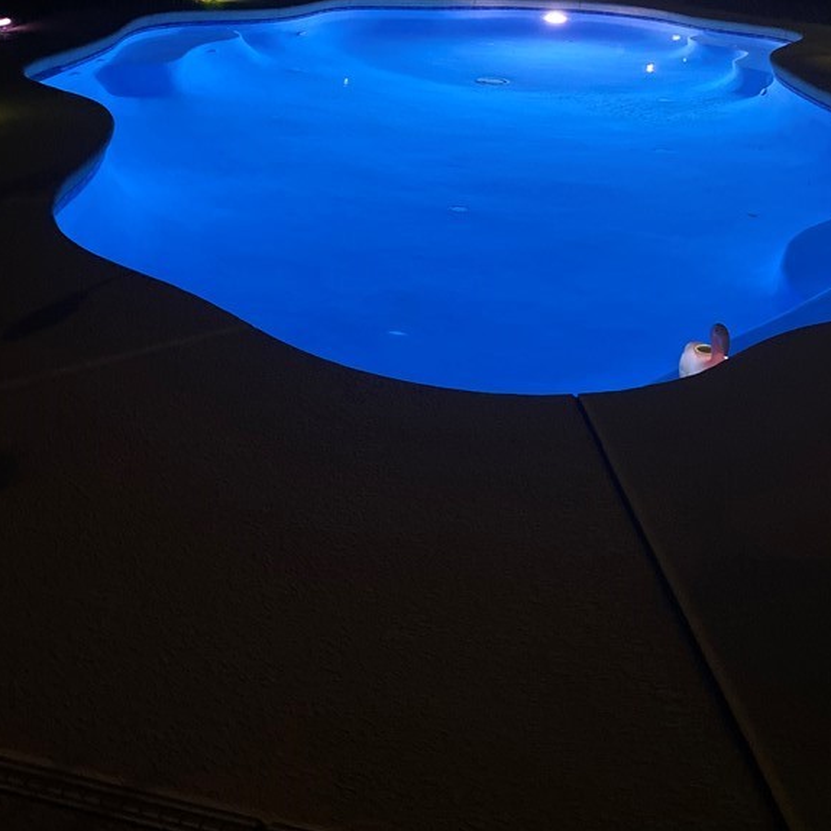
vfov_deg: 39.6
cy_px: 185
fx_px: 1114
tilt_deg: -14.8
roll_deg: -0.5
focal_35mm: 41
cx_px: 471
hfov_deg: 40.8
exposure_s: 1/30
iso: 800
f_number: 1.8
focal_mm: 4.25
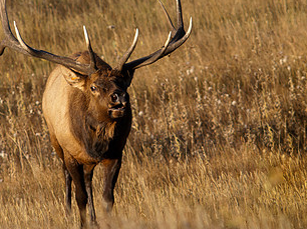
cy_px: 86
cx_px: 115
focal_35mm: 821
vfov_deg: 1.8
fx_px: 7276
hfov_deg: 2.4
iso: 500
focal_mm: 300
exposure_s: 1/320
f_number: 5.6
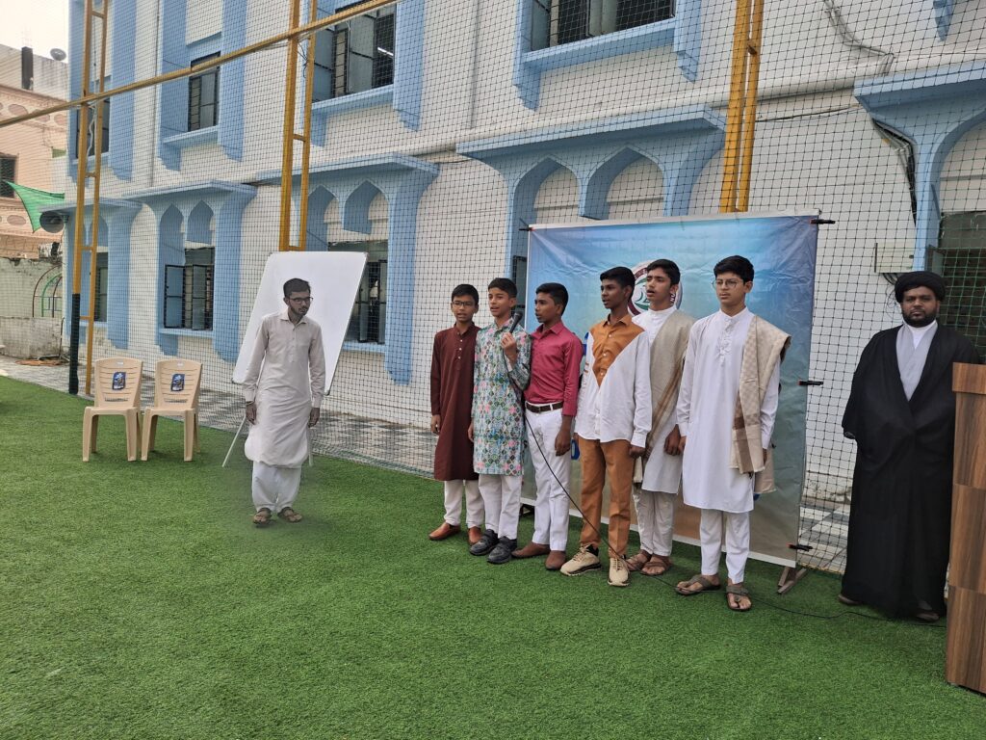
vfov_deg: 54.9
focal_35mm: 25
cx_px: 493
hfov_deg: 69.4
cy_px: 370
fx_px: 712
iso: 32
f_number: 1.8
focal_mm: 4.69
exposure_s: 1/495
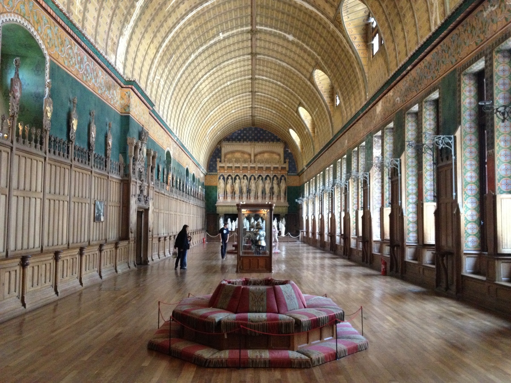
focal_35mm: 35
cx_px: 256
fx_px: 517
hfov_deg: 52.6
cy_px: 192
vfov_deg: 40.7
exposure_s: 1/20
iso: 400
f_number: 2.4
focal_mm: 4.28
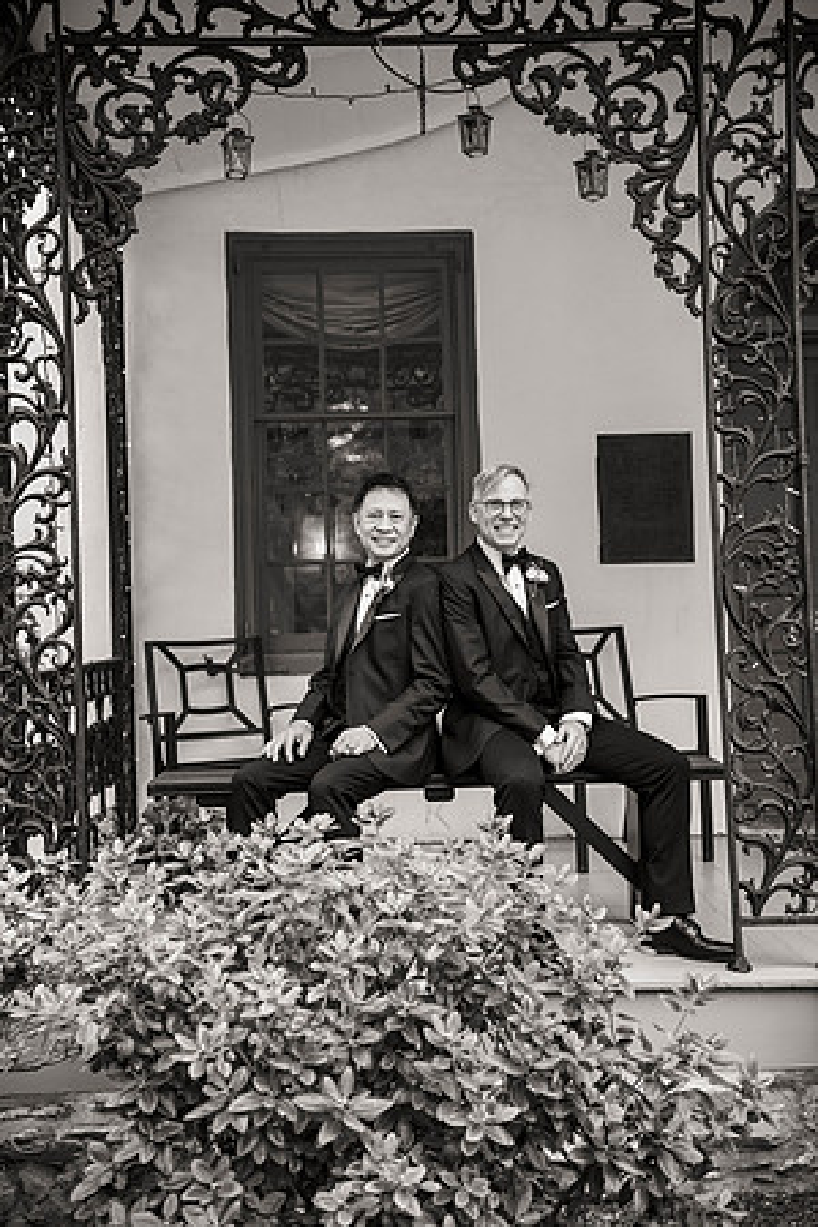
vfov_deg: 46.4
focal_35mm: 42
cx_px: 409
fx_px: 1431
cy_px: 614
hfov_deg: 31.9
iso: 400
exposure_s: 1/500
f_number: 3.2
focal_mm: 42
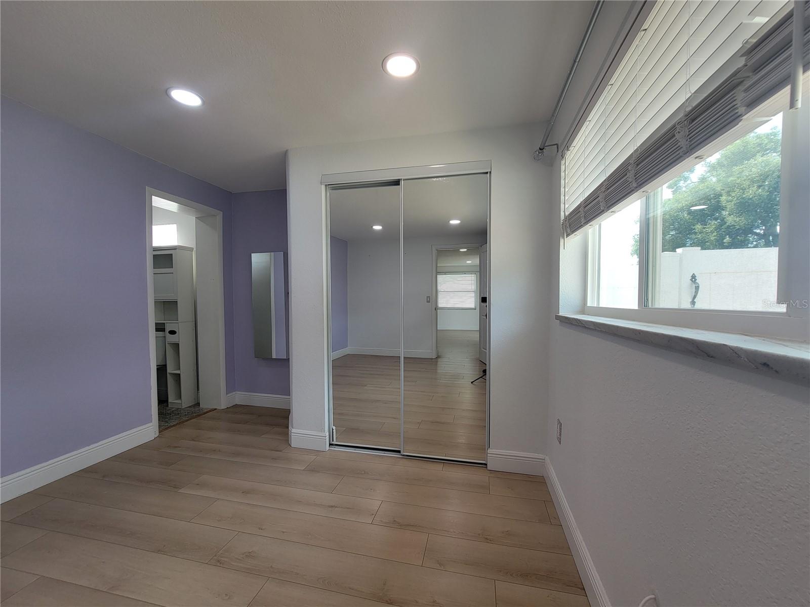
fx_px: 304
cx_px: 405
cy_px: 304
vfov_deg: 89.9
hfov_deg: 106.2
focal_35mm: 13
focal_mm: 2.2
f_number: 2.2
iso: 50
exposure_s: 1/122
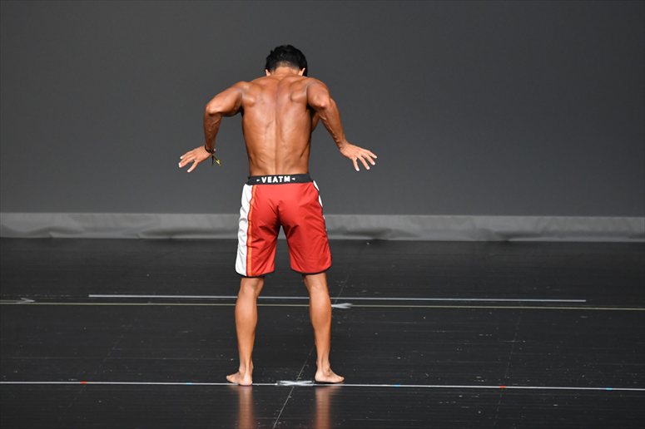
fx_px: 6178
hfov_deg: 6.0
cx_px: 322
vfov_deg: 4.0
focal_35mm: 345
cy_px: 214
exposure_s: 1/400
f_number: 5.6
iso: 2500
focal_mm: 230
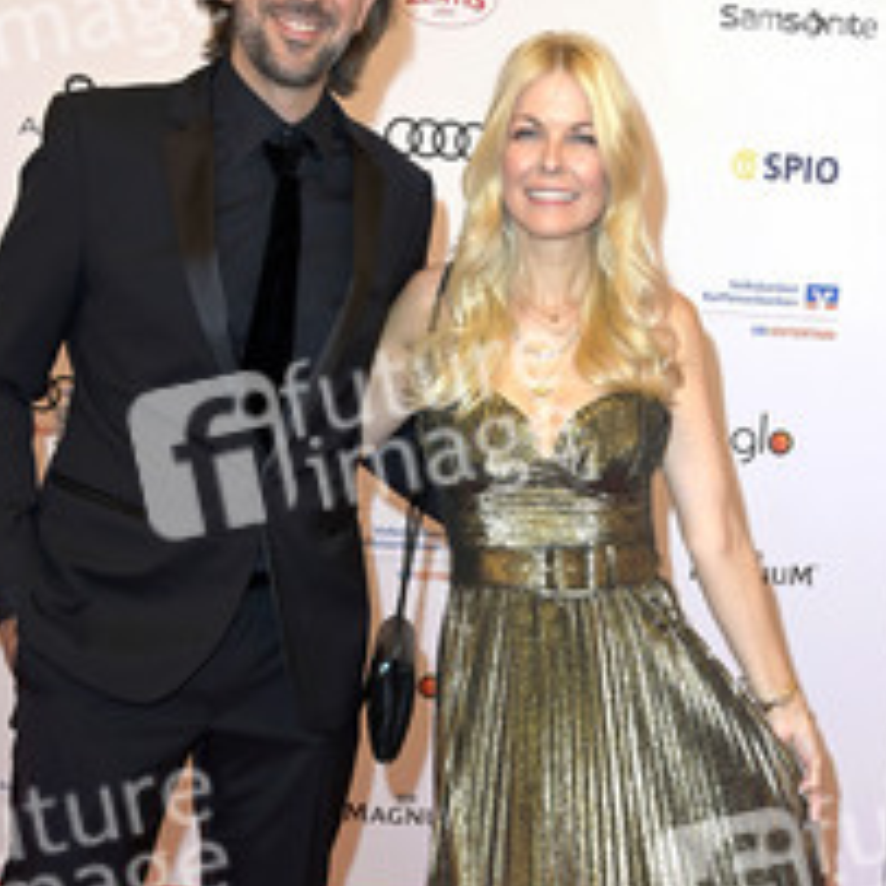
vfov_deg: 25.4
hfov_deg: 25.7
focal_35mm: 67
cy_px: 655
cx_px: 480
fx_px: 1940
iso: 400
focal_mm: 40
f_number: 6.3
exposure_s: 1/250
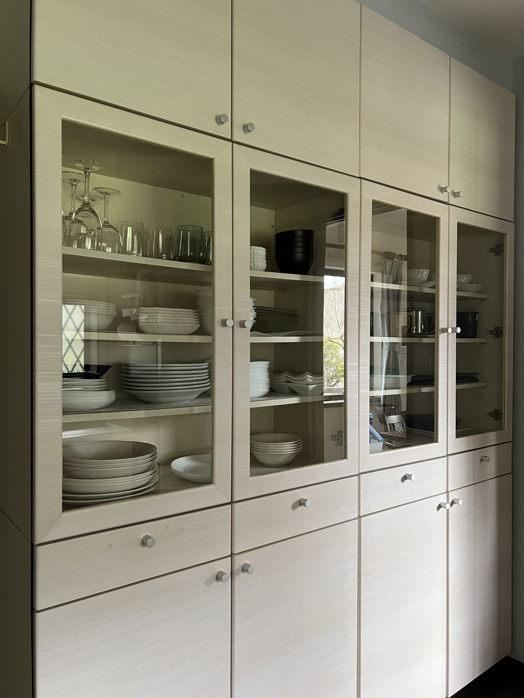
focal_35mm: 26
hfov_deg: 53.1
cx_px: 262
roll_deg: -0.1
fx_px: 525
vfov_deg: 67.3
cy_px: 349
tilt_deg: -0.2
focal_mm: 5.7
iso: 250
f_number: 1.5
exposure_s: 1/60
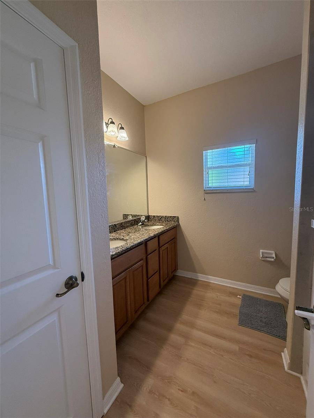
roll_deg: +1.2
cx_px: 157
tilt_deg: -4.5
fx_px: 169
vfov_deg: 102.1
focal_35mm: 14
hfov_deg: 85.7
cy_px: 209
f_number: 2.2
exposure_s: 1/120
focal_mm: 2.22
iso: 320
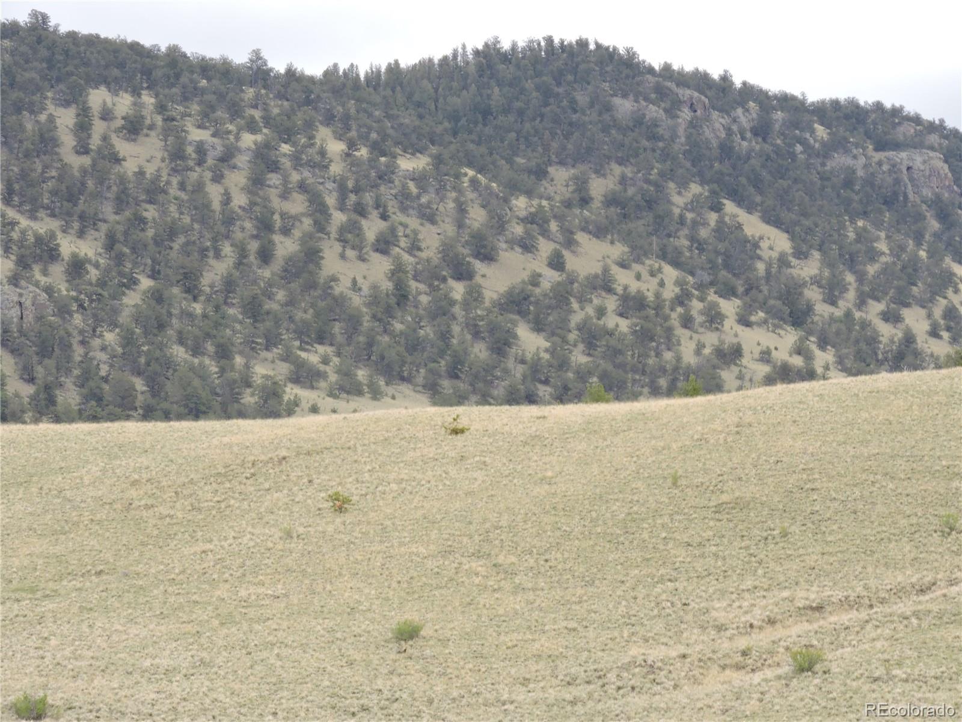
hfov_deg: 7.9
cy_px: 361
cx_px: 481
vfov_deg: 5.9
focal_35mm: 250
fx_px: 6948
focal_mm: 44.6
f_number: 6.6
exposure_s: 1/60
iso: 110
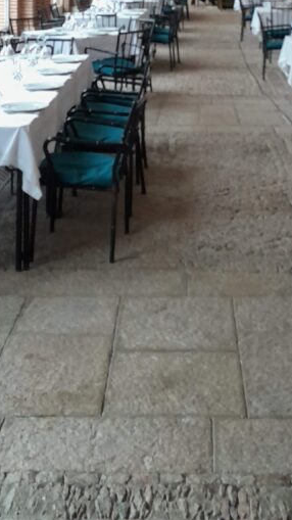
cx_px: 185
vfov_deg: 33.5
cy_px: 2
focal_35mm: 57
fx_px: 785
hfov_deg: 21.0
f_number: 1.8
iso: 200
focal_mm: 4
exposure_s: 1/50
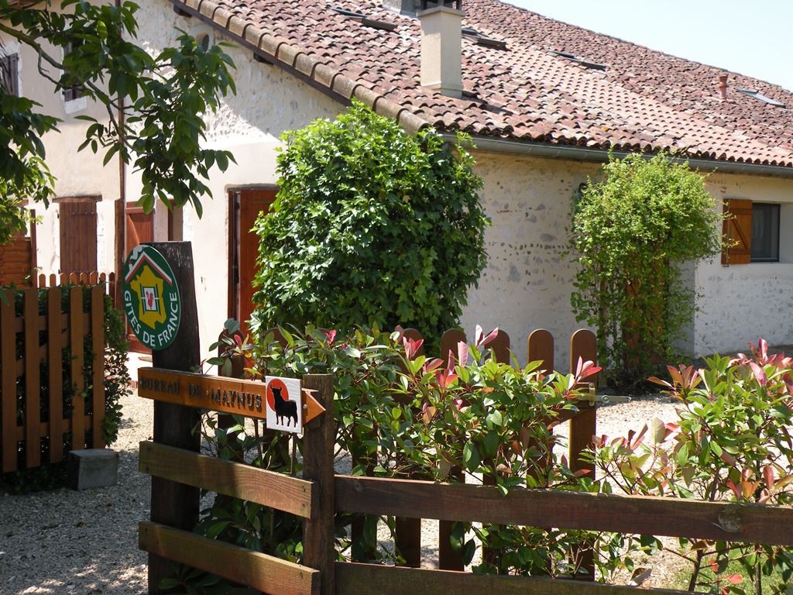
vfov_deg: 34.3
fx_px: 962
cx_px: 396
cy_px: 298
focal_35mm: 42
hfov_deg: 44.8
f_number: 3.2
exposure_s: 1/420
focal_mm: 7.4
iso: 64
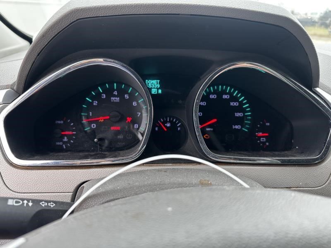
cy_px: 124
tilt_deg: -25.1
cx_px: 166
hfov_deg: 71.6
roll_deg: -5.4
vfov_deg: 56.8
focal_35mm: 24
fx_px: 229
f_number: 1.78
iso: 64
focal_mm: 6.86
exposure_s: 1/121
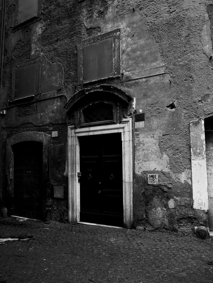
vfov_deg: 71.6
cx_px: 106
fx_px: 197
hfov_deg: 56.8
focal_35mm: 24
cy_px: 142
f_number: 3.5
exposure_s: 1/60
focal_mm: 12
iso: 250
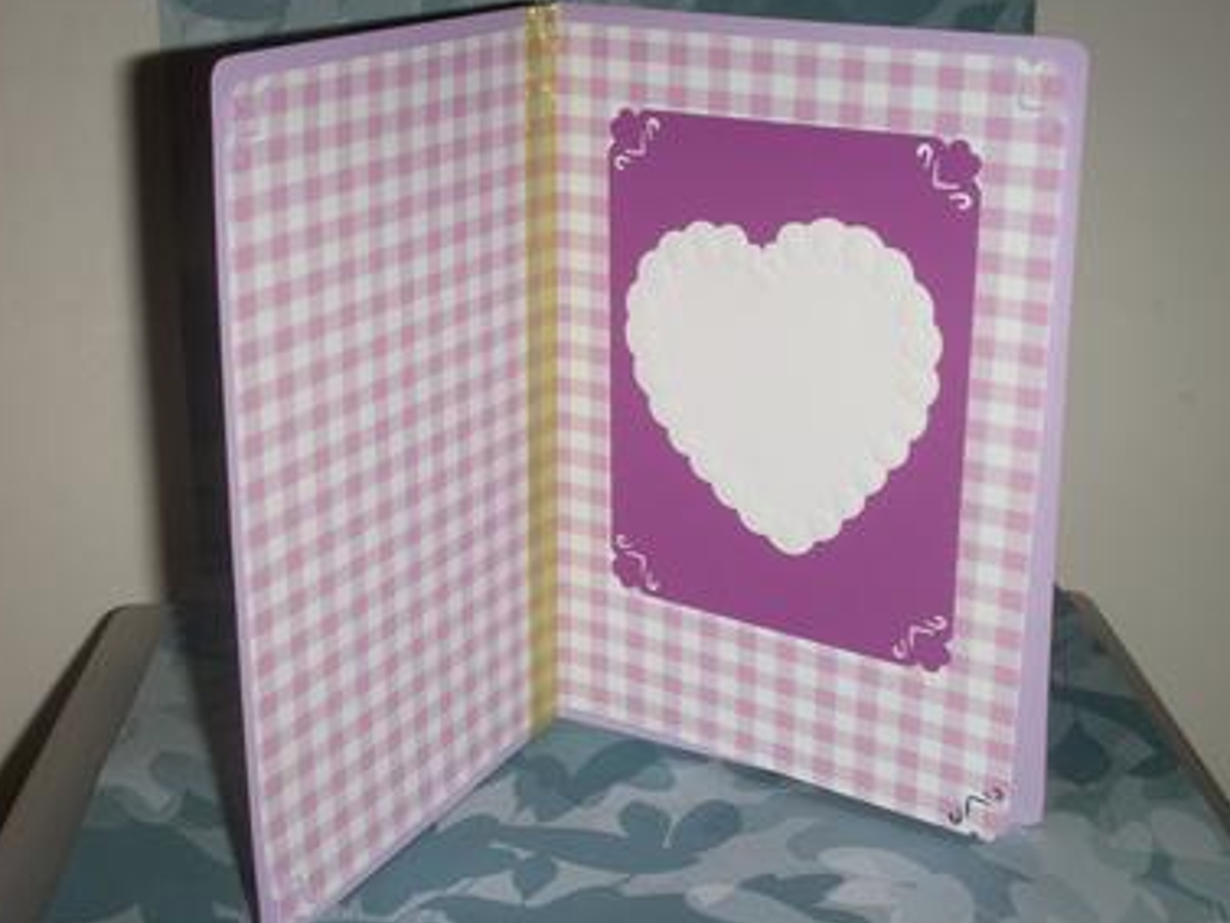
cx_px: 633
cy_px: 512
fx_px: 1742
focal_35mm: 49
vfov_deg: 29.7
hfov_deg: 38.9
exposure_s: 1/40
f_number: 7.1
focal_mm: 8.7
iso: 50
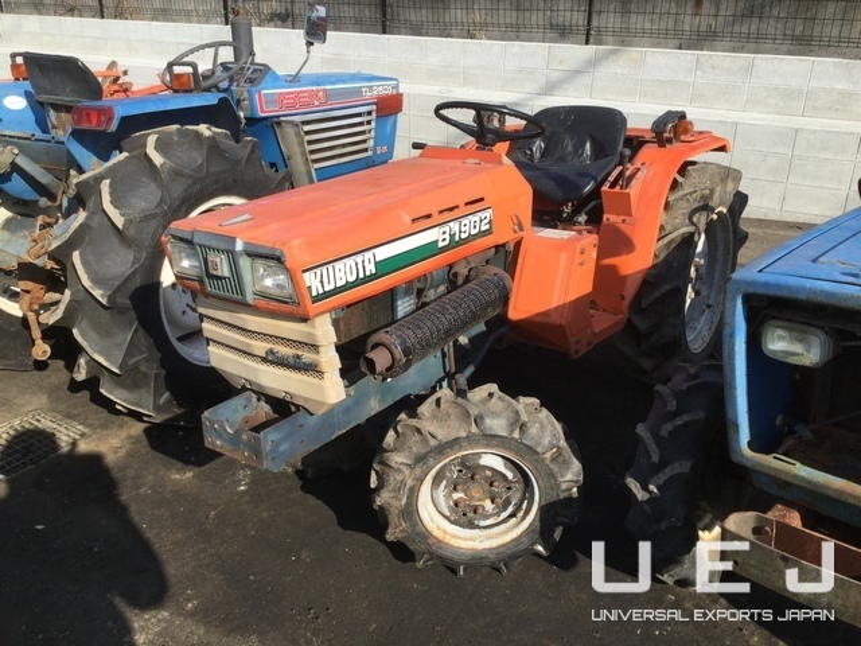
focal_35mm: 31
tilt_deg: -24.1
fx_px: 771
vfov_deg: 45.4
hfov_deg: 58.4
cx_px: 430
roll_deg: -1.0
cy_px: 323
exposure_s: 1/1045
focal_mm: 3.3
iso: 25
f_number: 2.4
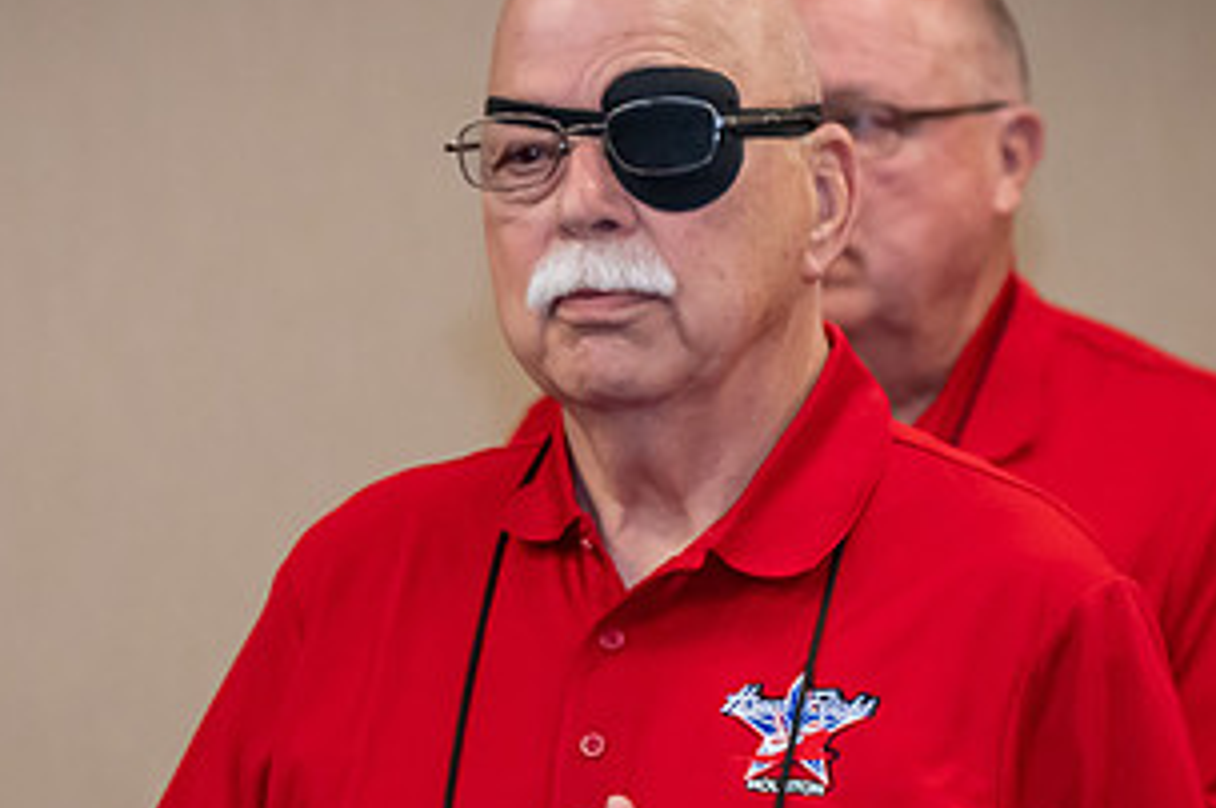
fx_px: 9650
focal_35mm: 286
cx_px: 504
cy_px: 548
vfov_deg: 4.8
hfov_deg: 7.2
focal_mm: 150
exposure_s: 1/160
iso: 9000
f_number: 6.3
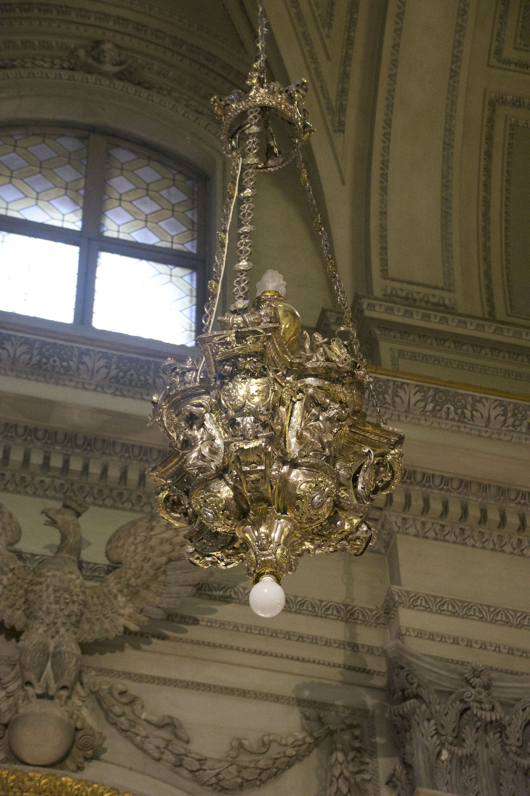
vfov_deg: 23.4
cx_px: 265
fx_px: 1921
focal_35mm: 87
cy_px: 398
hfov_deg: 15.7
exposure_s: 1/60
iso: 6400
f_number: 4.8
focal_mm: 58
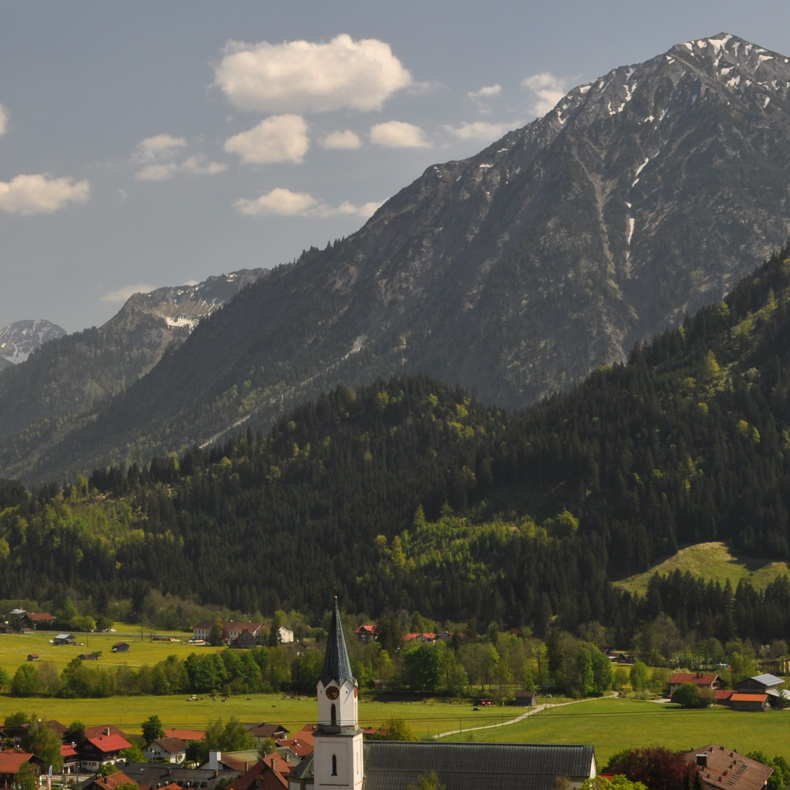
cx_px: 100
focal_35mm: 79
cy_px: 548
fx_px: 2040
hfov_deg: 21.5
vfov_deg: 21.8
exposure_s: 1/100
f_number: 11
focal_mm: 28
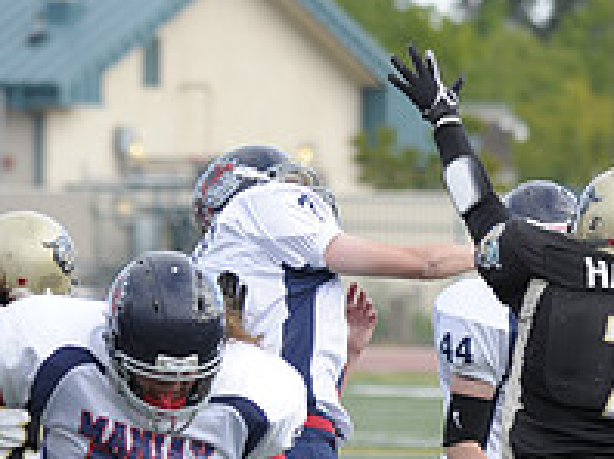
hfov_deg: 3.5
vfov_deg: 2.6
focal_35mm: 564
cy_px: 453
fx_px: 9992
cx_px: 527
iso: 1000
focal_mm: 200
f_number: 5.3
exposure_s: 1/1000
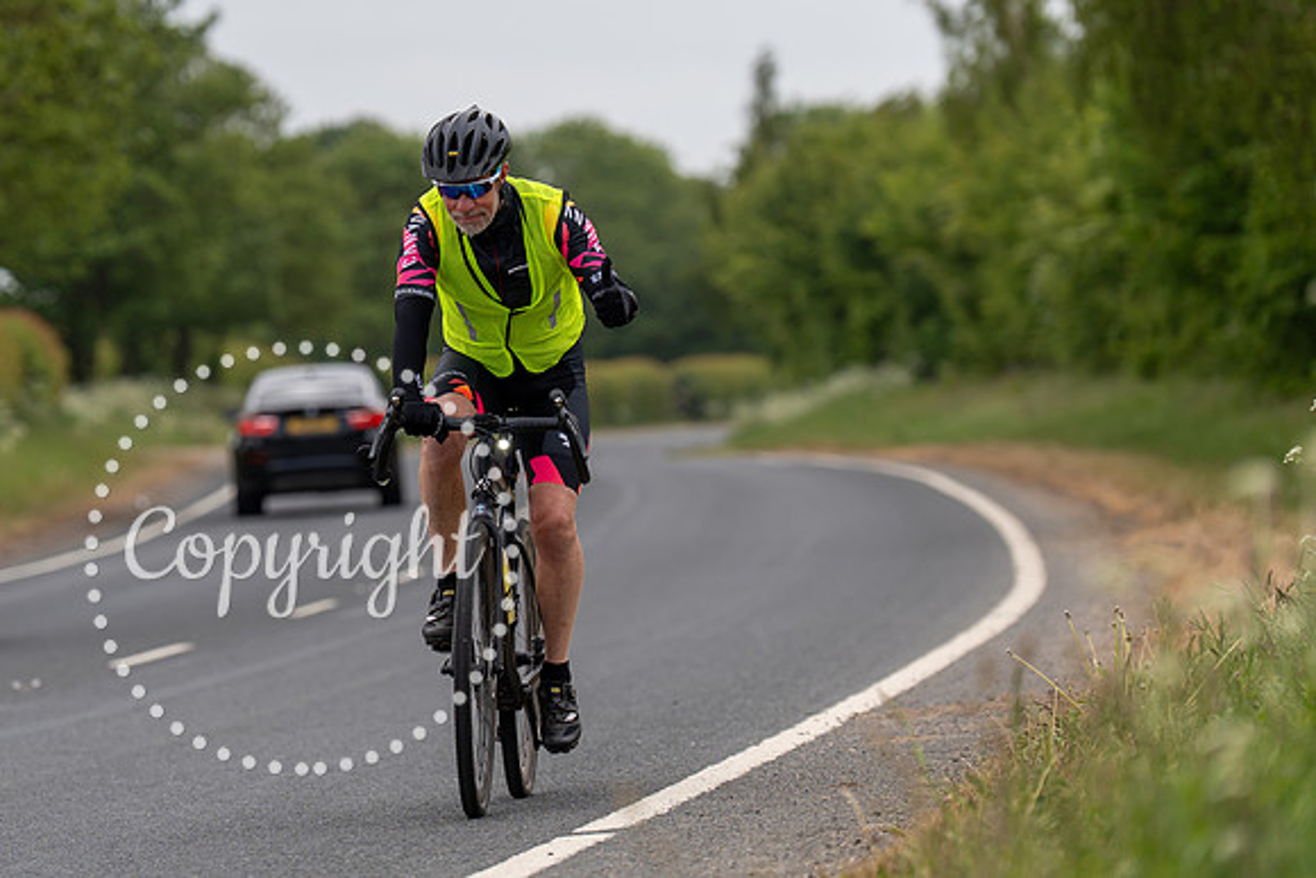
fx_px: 7955
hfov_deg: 9.5
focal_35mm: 218
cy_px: 320
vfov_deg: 6.3
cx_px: 519
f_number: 3.2
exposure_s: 1/1250
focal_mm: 148
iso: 125
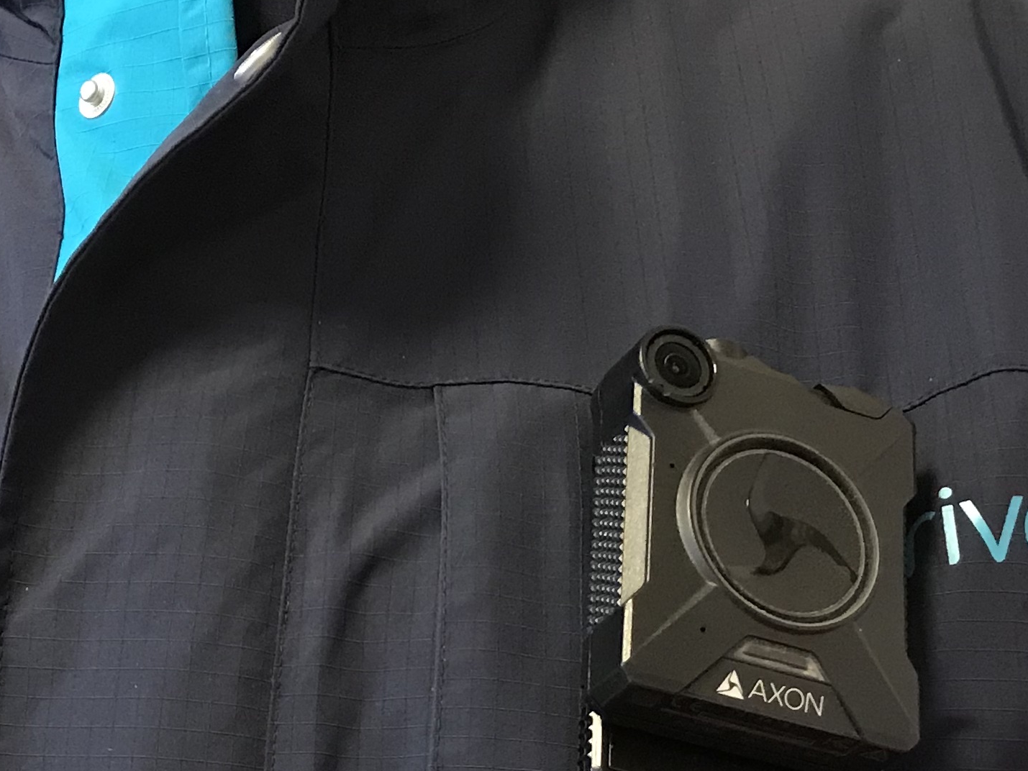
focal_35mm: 79
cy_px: 790
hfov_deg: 24.5
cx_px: 281
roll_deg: +1.3
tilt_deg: -14.3
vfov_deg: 18.1
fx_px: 2346
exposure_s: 1/14
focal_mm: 3.99
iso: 100
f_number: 1.8
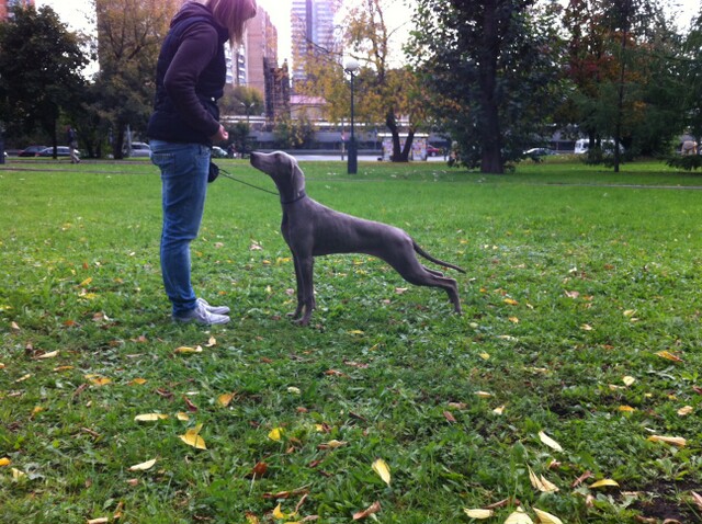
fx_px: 709
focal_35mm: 35
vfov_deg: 40.6
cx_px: 351
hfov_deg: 52.7
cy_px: 262
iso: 80
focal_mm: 3.85
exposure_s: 1/175
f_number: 2.8
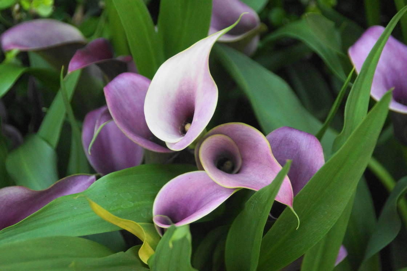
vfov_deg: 9.1
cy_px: 136
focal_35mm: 150
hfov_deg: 13.7
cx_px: 204
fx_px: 1695
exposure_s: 1/60
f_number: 5.6
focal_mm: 100
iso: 1600
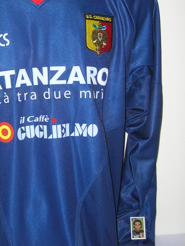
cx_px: 40
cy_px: 117
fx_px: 442
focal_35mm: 62
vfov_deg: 31.2
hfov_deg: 23.4
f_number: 2.9
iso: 50
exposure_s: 1/60.1
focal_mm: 5.7
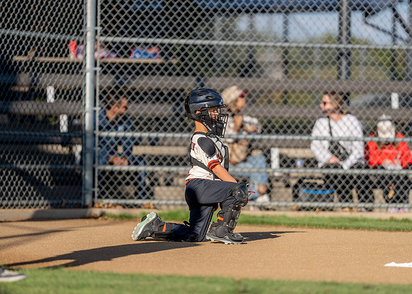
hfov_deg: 8.7
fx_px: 2717
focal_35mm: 232
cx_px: 220
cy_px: 159
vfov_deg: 6.2
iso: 100
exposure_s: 1/2000
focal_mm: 200
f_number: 2.8
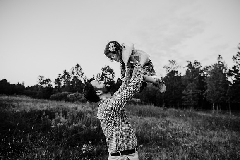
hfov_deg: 73.7
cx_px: 120
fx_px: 160
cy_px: 80
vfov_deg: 53.2
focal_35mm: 24
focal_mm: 24
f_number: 2.8
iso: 500
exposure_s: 1/250
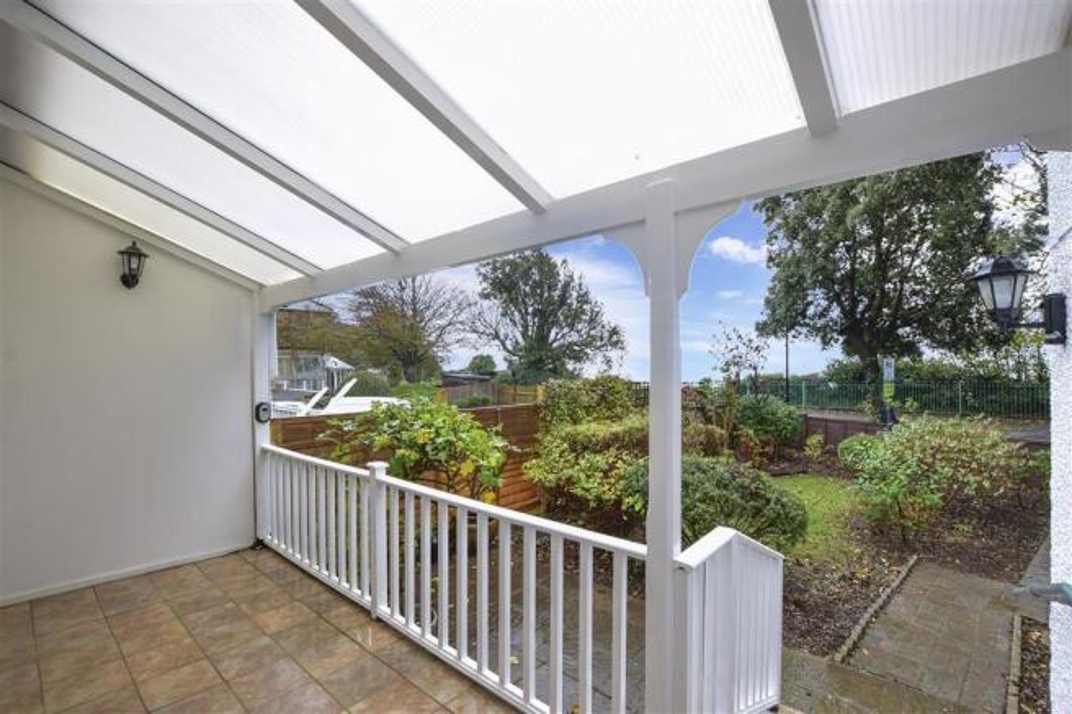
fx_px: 447
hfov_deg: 100.4
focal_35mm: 15
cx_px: 536
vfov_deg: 77.3
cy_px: 357
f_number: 8
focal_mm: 10
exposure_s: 1/25
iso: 400
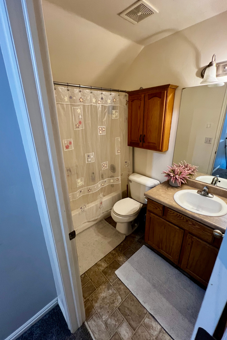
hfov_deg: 81.2
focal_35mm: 14
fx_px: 132
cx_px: 111
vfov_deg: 104.2
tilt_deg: -19.2
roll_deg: +2.9
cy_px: 168
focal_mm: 1.57
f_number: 1.8
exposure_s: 1/60
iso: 250
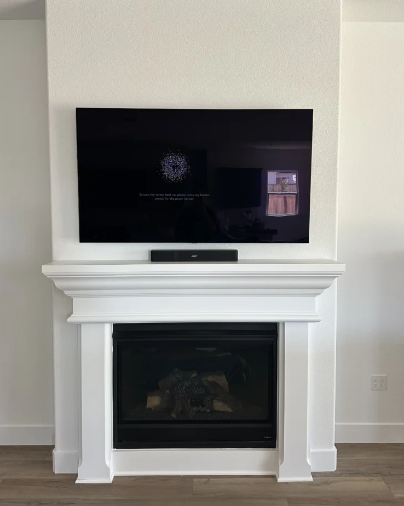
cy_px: 230
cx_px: 204
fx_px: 389
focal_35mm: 26
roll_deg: +0.3
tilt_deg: -3.4
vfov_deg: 65.9
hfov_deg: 54.9
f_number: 1.78
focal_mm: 6.86
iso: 250
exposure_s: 1/91
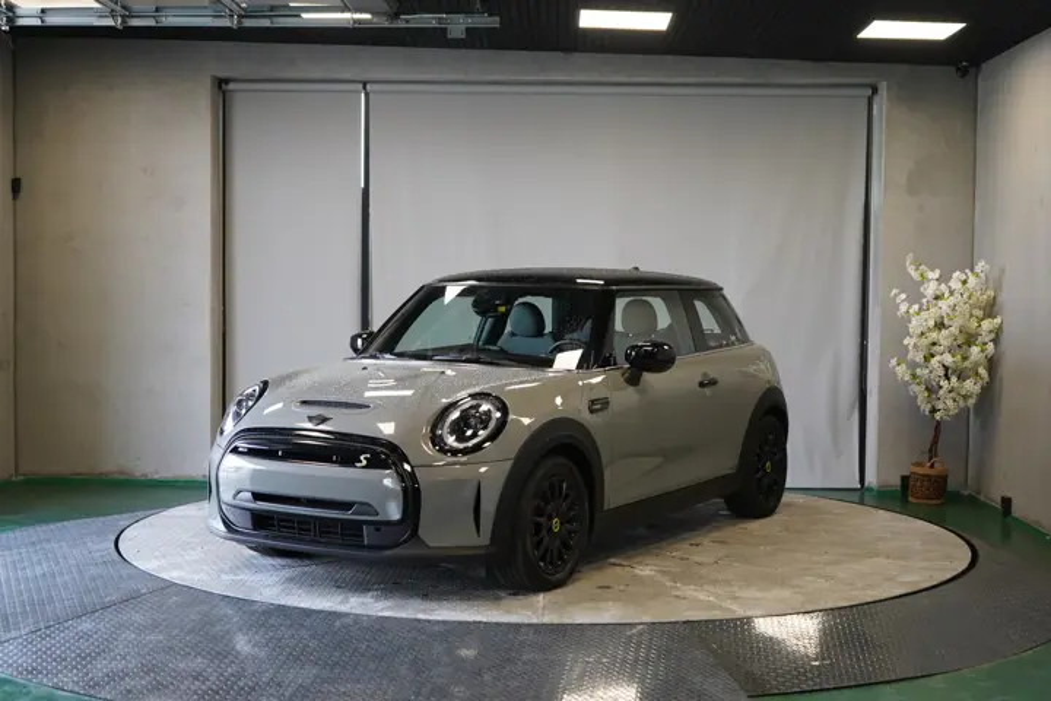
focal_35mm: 49
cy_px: 350
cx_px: 526
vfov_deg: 27.5
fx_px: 1430
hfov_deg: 40.3
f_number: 4.5
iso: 1600
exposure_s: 1/160
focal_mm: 49
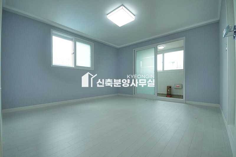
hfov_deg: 100.4
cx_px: 118
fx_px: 98
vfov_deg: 77.2
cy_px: 78
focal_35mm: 15
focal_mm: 10
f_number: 5.6
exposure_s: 1/125
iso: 800
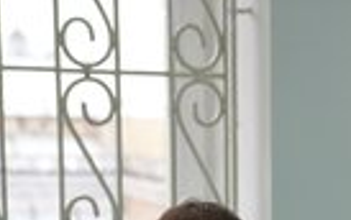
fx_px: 1427
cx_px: 361
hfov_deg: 13.8
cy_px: 336
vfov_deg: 8.6
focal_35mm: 149
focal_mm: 50
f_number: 2.8
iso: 160
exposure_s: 1/50
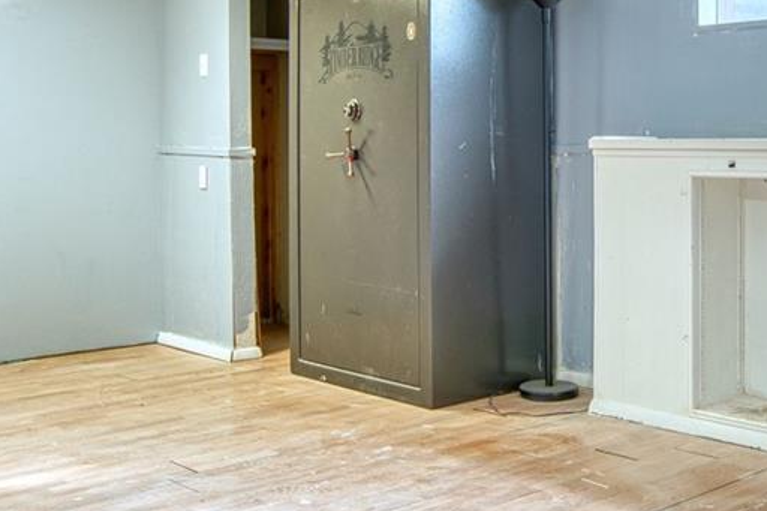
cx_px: 617
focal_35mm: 50
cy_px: 140
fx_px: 1065
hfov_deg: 38.1
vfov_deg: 26.7
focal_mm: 16
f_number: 4
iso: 500
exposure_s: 1/20
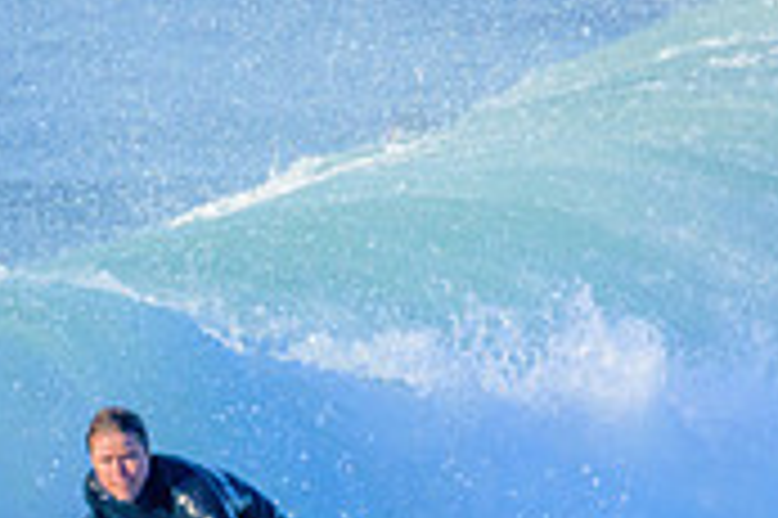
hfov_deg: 0.8
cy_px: 651
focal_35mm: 2684
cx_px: 166
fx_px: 57948
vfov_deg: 0.5
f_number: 11
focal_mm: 800
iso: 1800
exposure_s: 1/2000
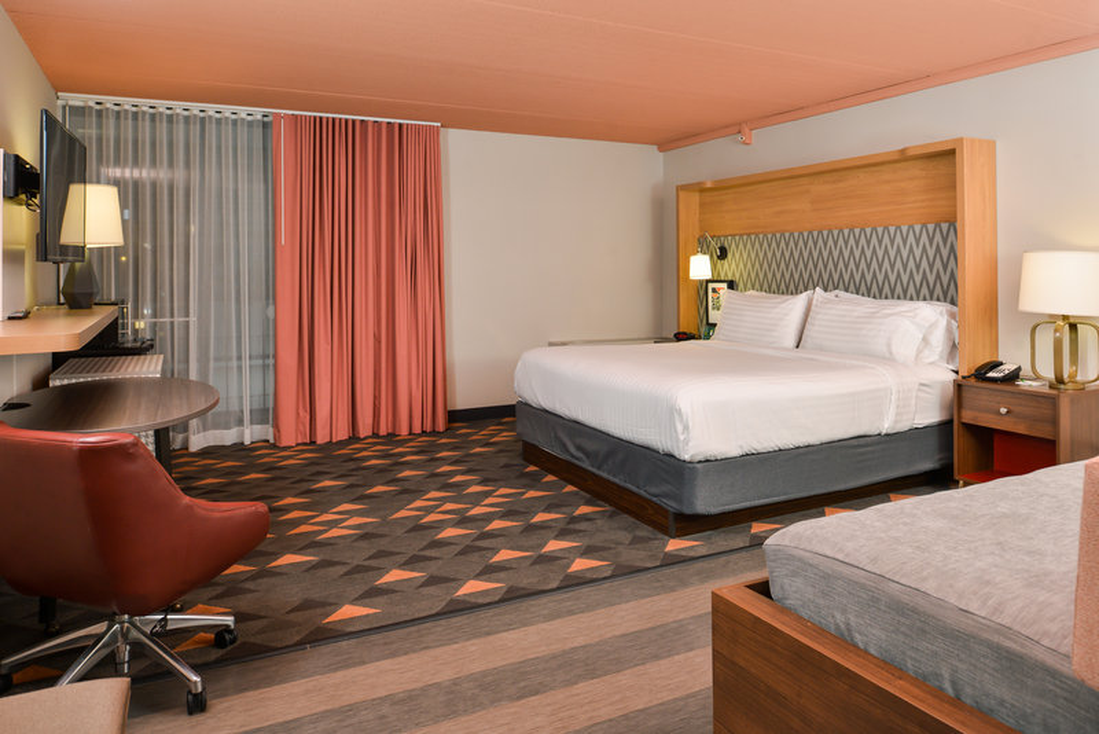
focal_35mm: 24
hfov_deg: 73.7
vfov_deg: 53.2
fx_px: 733
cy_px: 367
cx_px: 550
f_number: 6.3
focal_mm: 24
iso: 400
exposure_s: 1/125
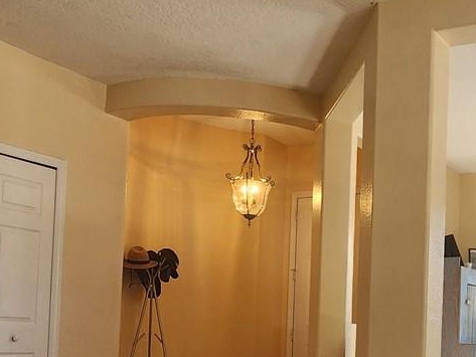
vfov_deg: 31.6
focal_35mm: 44
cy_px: 308
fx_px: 605
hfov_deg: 38.7
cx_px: 462
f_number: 2.2
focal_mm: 2.2
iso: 80
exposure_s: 1/60
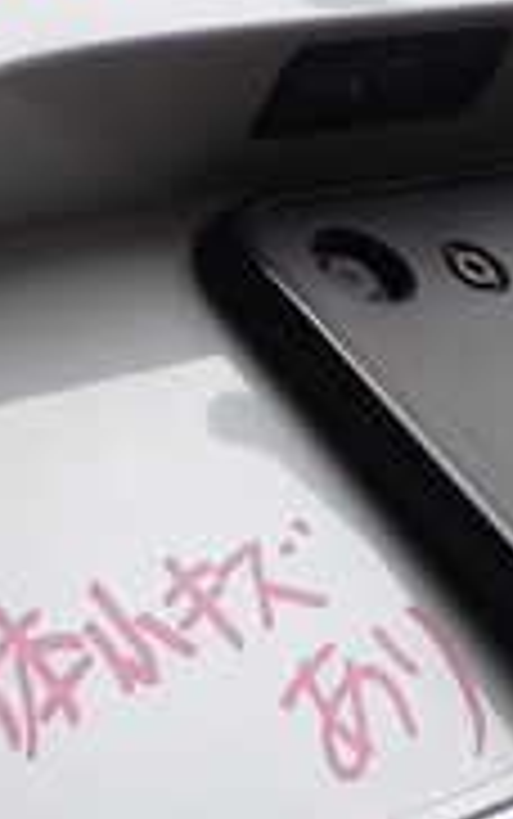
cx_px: 621
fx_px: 2345
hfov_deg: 12.2
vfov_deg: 19.0
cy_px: 900
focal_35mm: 105
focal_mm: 5.4
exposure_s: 1/320
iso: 100
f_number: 3.2
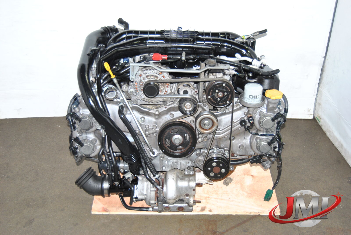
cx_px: 176
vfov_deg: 28.2
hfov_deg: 41.1
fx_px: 469
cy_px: 118
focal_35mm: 48
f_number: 4.5
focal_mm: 32
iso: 400
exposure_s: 1/160
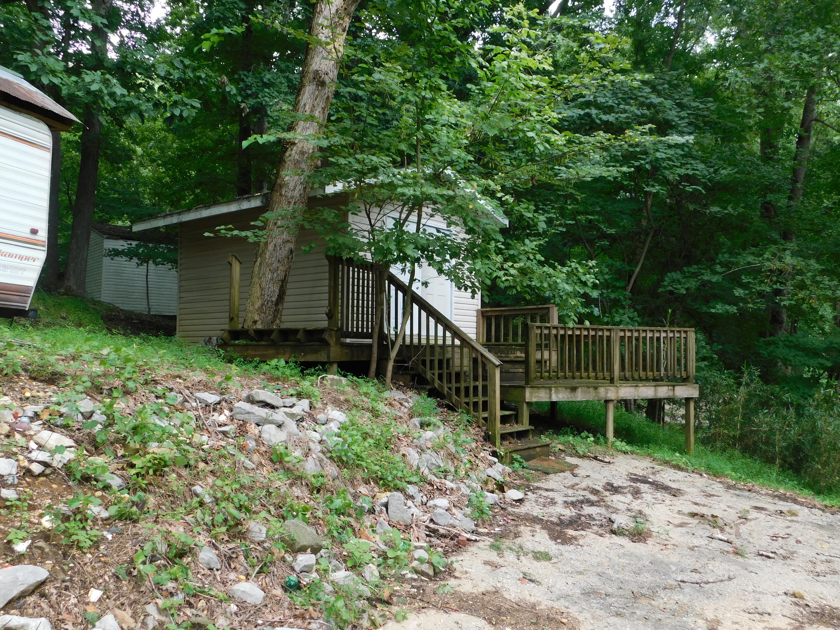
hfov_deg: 60.0
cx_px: 420
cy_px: 315
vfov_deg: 46.8
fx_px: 728
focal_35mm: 30
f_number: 3.2
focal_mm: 5.3
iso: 125
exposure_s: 1/80
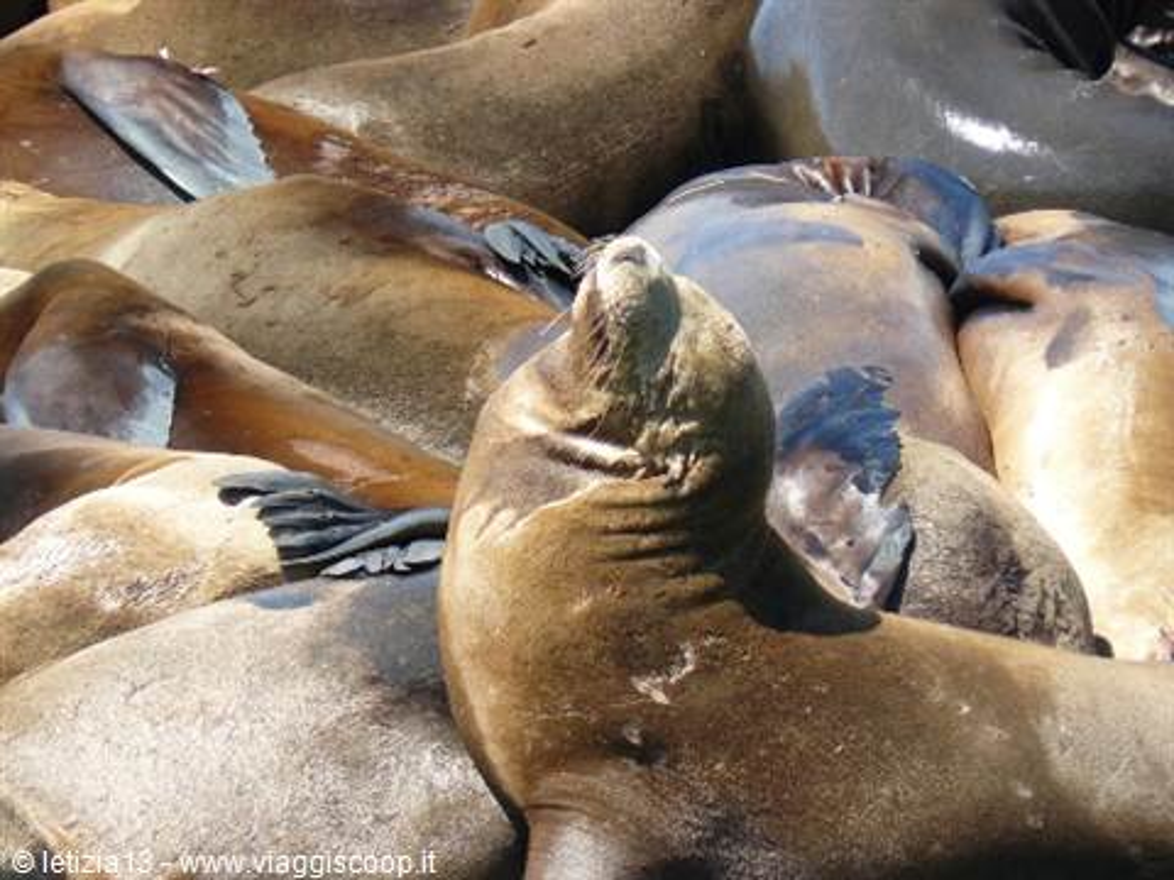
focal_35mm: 345
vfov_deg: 4.3
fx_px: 11701
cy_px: 440
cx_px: 587
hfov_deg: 5.7
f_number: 4
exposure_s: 1/250
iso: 100
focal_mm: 57.6
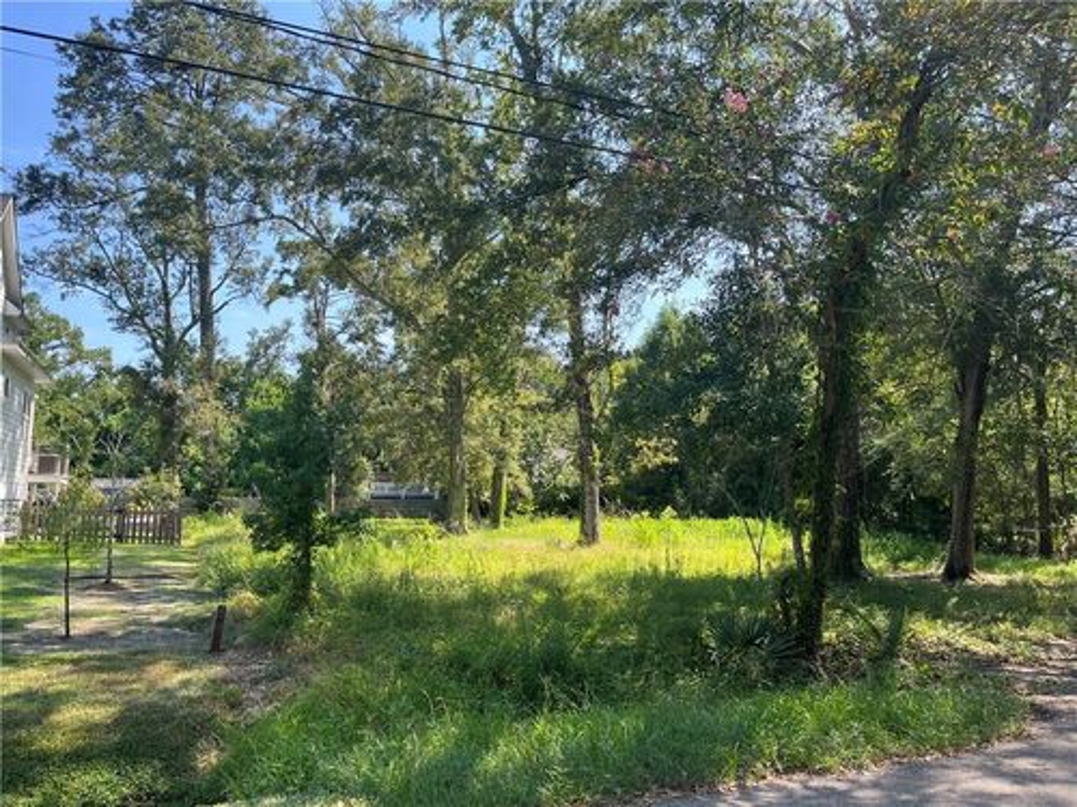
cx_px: 538
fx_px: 809
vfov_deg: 53.1
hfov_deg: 67.3
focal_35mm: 26
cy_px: 404
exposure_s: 1/845
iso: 50
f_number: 1.6
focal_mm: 5.1
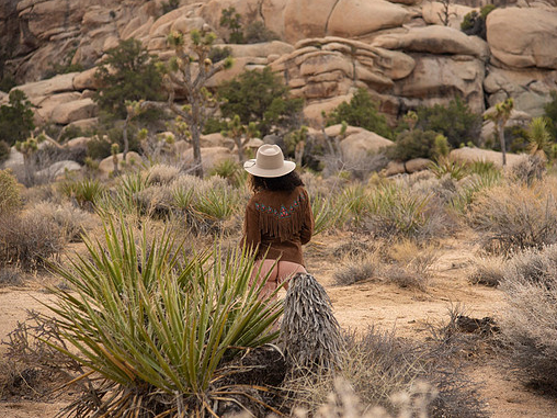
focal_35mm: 90
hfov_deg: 21.8
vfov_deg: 16.4
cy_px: 207
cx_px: 293
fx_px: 1448
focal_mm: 82
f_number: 4
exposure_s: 1/1600
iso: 100
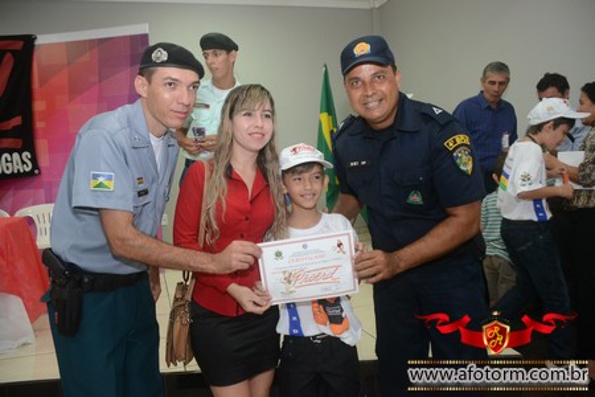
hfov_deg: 61.9
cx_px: 298
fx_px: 496
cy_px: 198
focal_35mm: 30
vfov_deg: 43.6
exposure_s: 1/100
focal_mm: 20
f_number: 3.5
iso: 1600
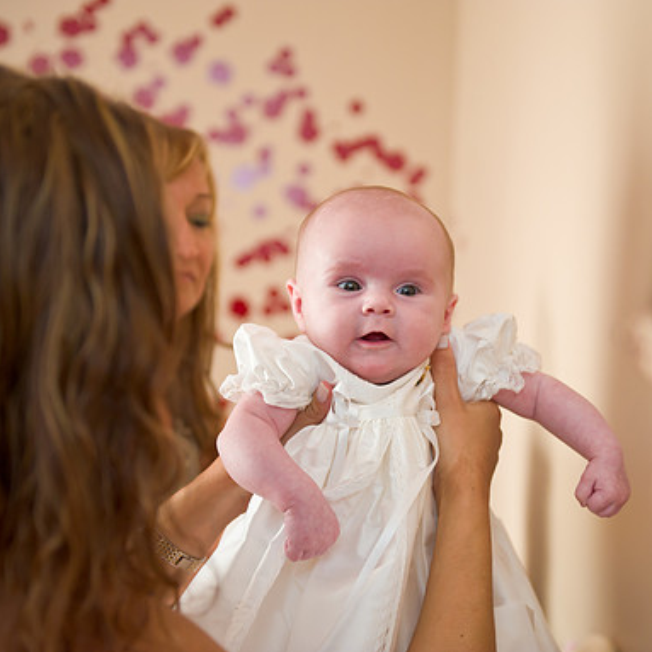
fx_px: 1534
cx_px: 393
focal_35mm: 72
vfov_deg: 24.0
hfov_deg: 23.9
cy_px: 325
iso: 1600
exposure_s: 1/125
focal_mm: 56
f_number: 3.2
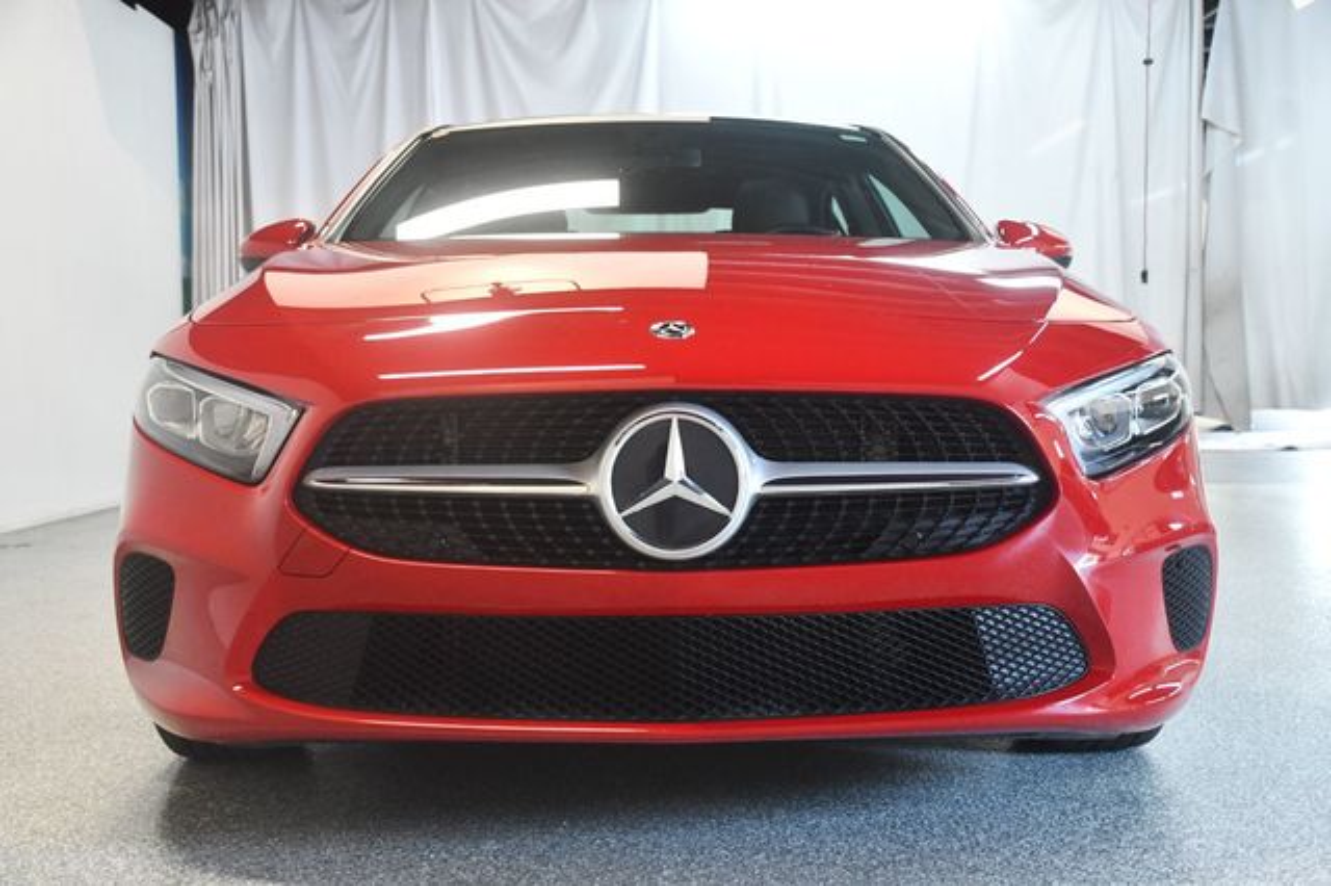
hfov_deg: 48.5
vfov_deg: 33.4
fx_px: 1478
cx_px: 666
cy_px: 443
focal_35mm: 40
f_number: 4
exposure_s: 1/125
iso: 2800
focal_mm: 27
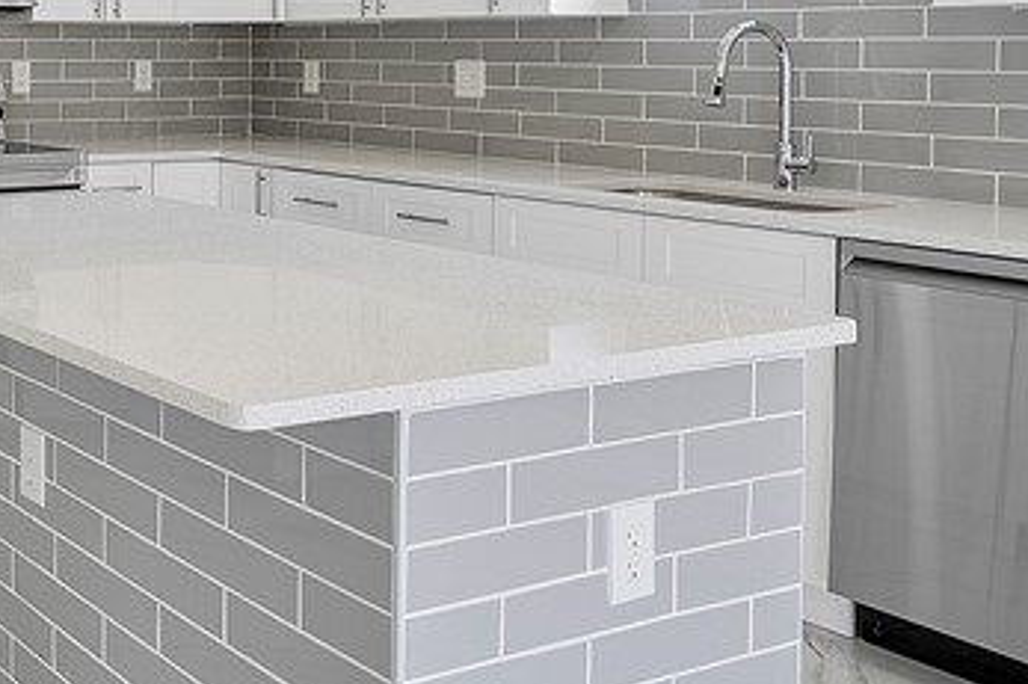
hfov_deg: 35.6
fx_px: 1341
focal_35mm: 47
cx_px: -110
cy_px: 74
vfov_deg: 27.6
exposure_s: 1/60
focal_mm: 10
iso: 100
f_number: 4
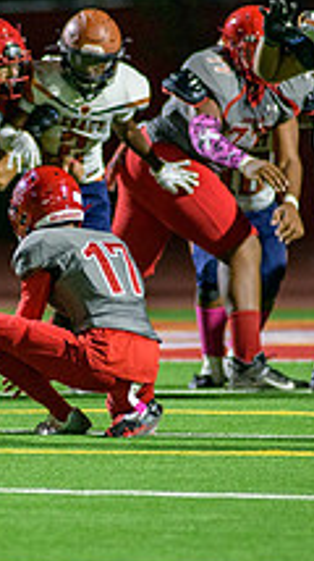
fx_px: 12656
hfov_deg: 1.4
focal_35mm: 853
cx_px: 13
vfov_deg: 2.5
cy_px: 305
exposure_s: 1/800
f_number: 2.8
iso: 2500
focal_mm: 300
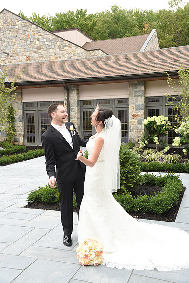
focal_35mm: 38
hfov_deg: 35.1
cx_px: 94
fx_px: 299
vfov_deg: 50.7
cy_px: 142
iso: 1000
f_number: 10
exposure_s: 1/200
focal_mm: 38
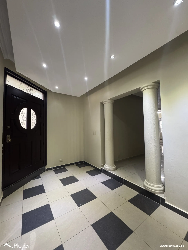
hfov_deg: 85.7
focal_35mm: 14
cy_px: 125
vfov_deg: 102.1
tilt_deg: +2.2
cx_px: 94
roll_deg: +1.9
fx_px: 101
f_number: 2.2
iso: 800
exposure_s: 1/60
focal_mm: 2.22
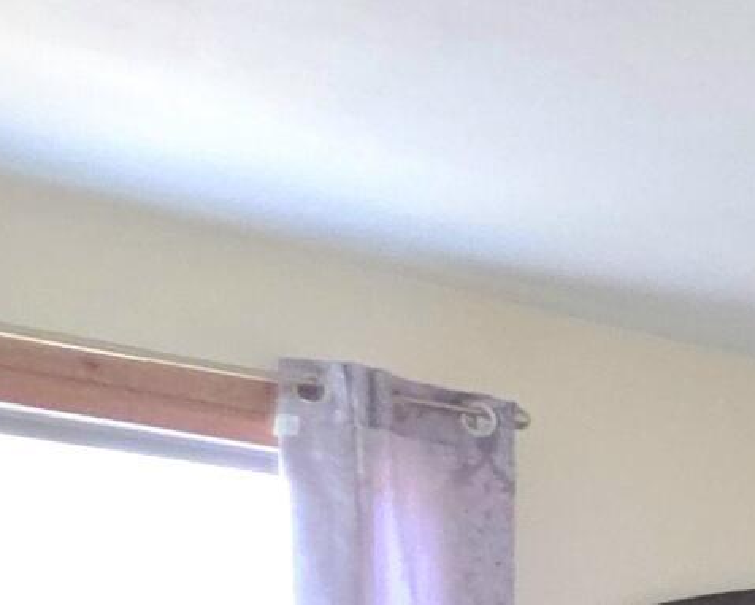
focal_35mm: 80
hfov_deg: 13.8
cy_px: 1123
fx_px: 1788
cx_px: 1933
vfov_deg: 16.0
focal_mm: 2.2
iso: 200
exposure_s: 1/32.9
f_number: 1.9
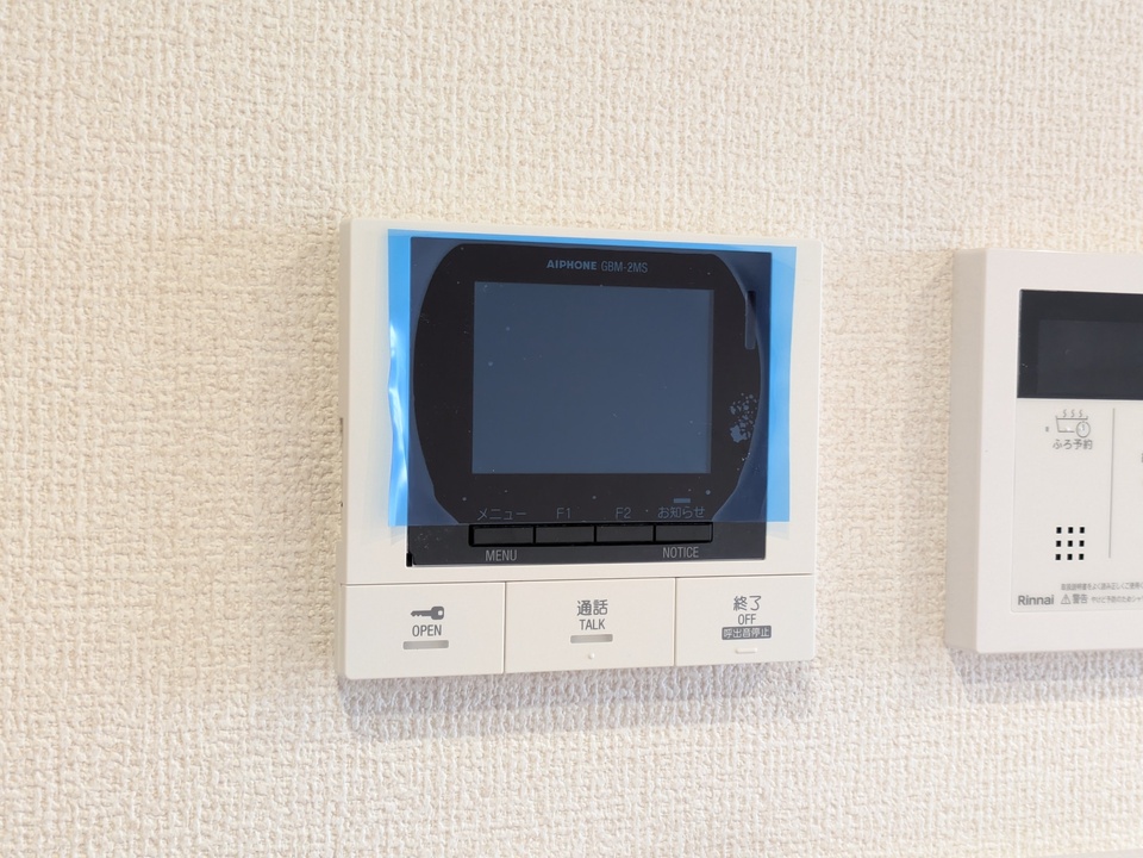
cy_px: 429
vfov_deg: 28.6
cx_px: 572
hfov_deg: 37.5
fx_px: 1684
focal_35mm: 51
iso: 80
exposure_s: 1/30
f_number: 1.89
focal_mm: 5.43
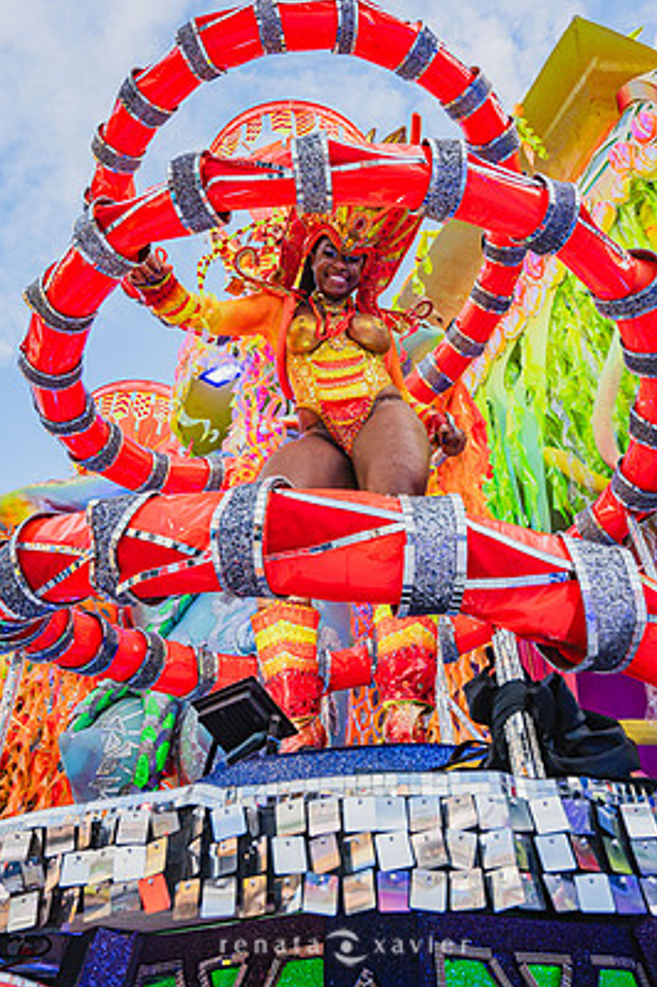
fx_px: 740
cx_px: 340
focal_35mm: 27
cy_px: 434
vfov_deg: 67.2
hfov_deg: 47.8
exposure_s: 1/1000
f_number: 5.6
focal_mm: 24
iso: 640
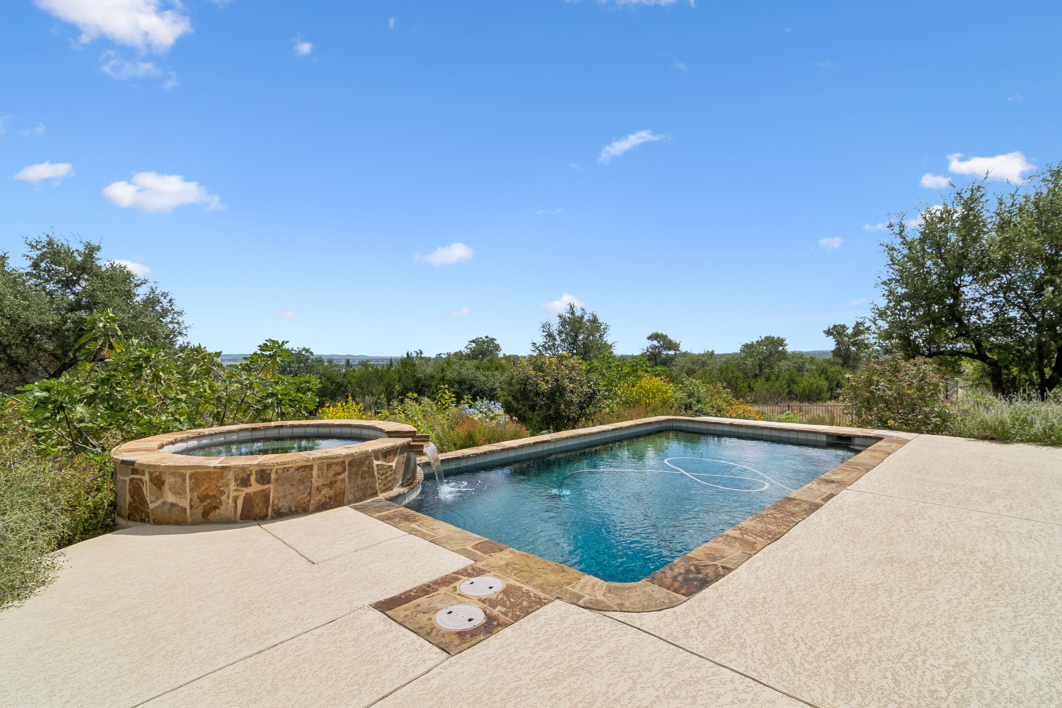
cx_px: 531
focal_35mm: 16
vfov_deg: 73.7
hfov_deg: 96.7
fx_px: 472
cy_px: 354
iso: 100
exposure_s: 1/500
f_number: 11
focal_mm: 11
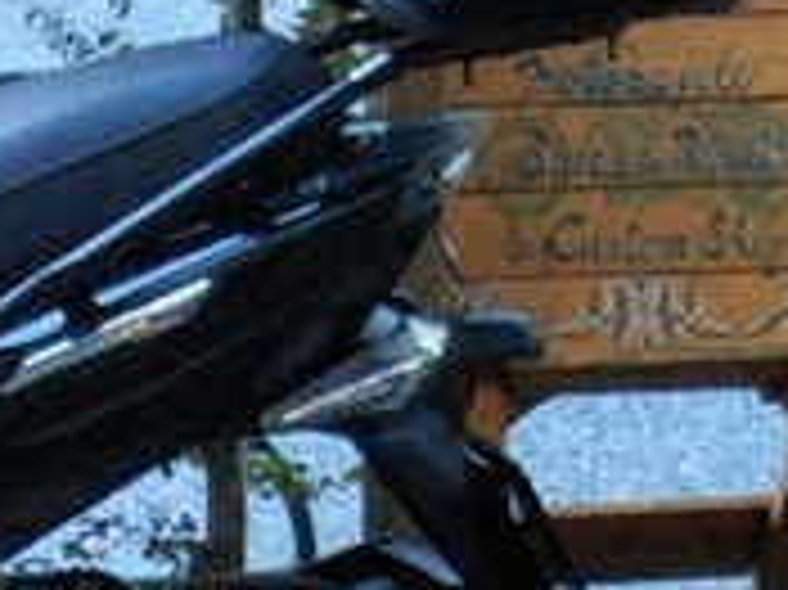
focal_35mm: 206
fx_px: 4686
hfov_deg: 9.5
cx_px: -221
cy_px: 1608
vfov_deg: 6.7
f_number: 2.2
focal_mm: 4
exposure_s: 1/46
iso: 178
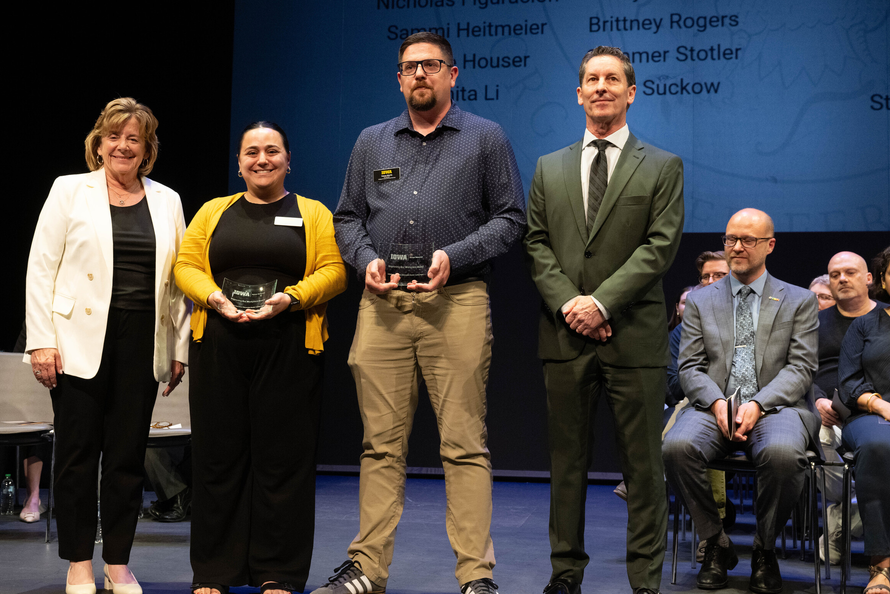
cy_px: 267
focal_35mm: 52
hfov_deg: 38.0
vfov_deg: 26.0
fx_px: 1286
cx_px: 359
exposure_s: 1/250
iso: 3200
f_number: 7.1
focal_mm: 43
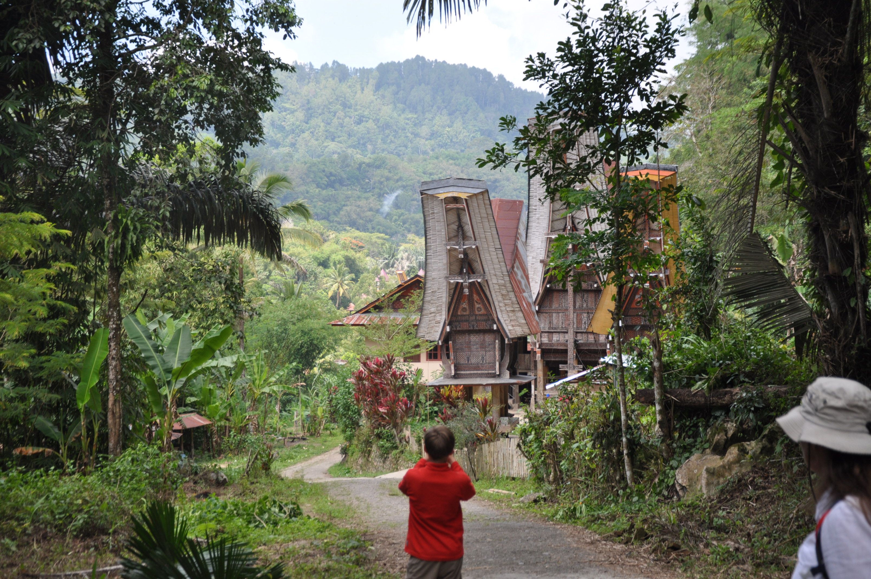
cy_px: 290
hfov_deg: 31.9
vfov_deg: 21.5
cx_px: 436
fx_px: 1522
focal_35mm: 63
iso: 280
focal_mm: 42
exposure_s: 1/500
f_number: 4.8
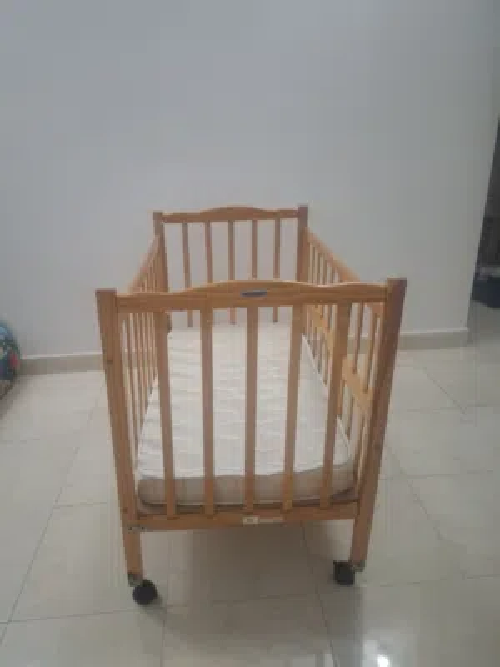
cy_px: 334
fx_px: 443
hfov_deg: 58.9
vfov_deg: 73.9
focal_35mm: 23
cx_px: 250
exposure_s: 1/33
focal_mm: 5.54
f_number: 1.8
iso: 250
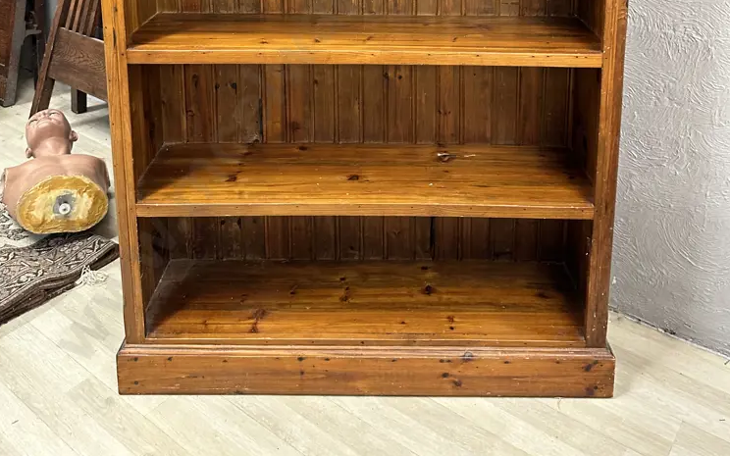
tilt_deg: -11.4
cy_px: -44
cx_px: 370
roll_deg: -1.0
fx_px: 696
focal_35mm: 35
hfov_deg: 55.3
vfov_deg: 32.1
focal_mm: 6.86
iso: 400
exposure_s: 1/50
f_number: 1.78
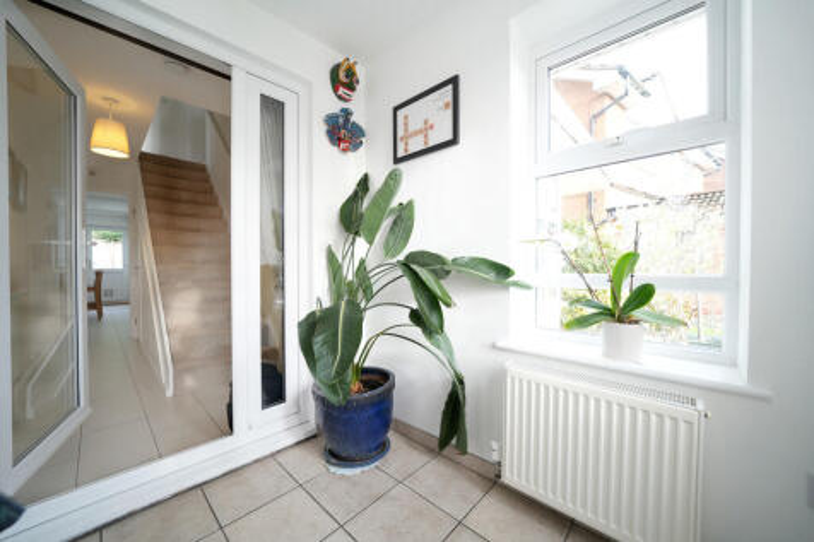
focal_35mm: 13
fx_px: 294
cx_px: 407
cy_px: 271
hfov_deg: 108.3
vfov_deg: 85.4
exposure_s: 1/30
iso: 250
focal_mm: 13
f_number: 4
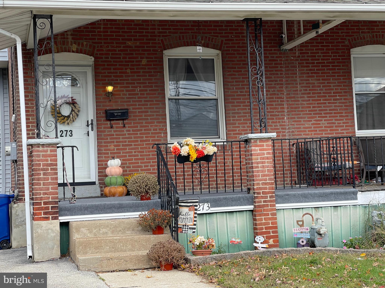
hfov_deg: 30.3
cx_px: 192
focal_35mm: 64
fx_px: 712
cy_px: 144
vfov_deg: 22.9
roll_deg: +2.5
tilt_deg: +2.0
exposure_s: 1/210
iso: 20
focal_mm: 7.5
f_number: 2.2
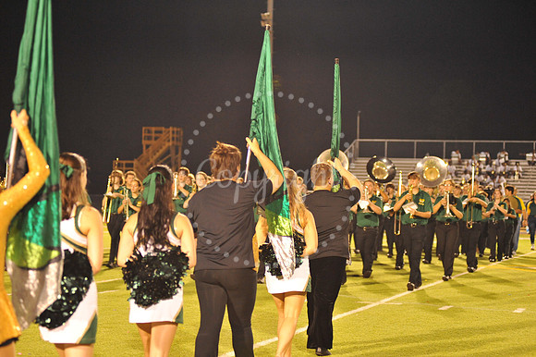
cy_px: 178
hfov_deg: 23.7
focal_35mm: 86
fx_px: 1280
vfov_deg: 15.9
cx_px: 268
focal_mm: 86
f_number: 3.2
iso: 3200
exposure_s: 1/160
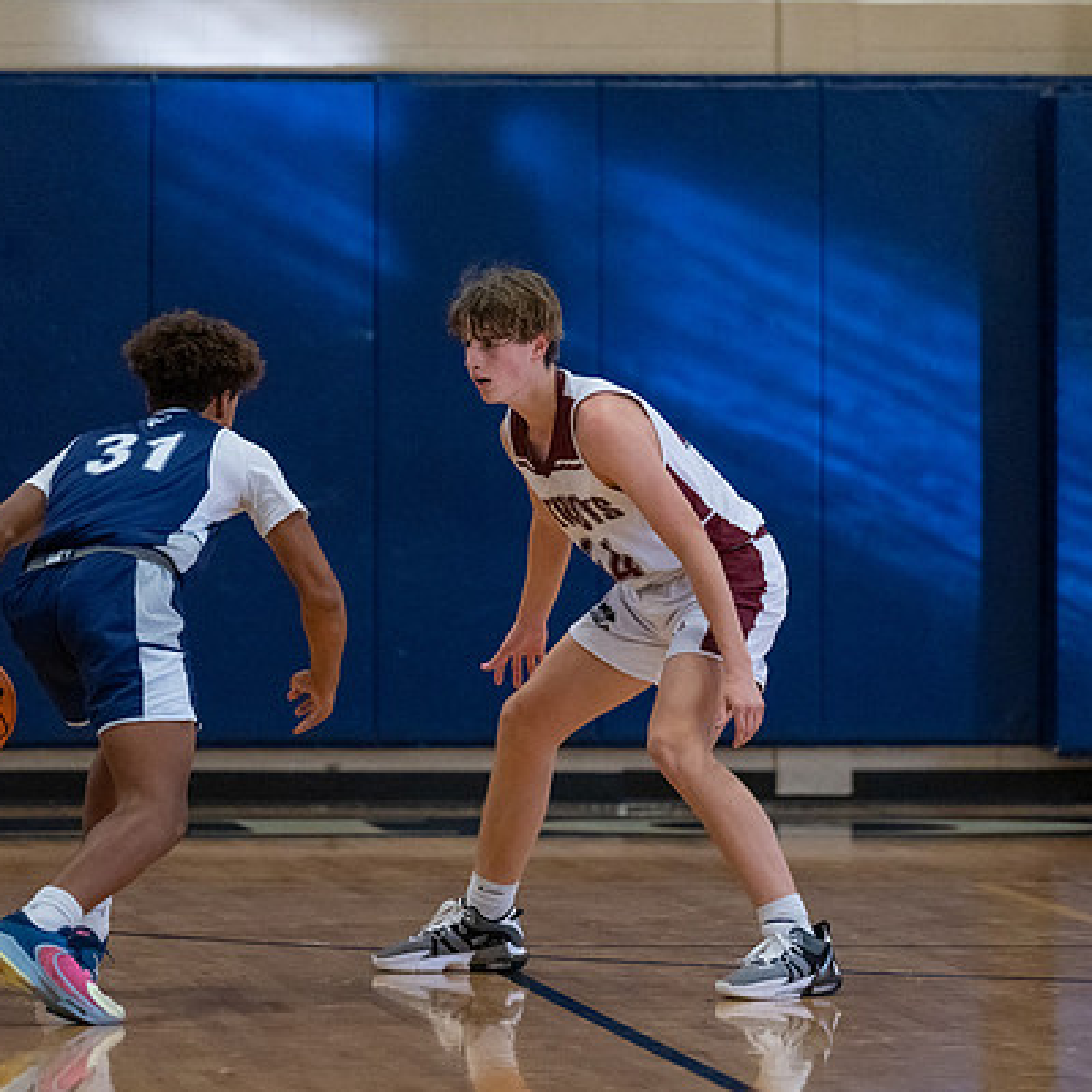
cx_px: 494
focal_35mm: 331
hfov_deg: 5.3
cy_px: 419
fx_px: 11814
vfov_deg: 5.3
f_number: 2.8
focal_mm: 200
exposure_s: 1/1000
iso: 5000
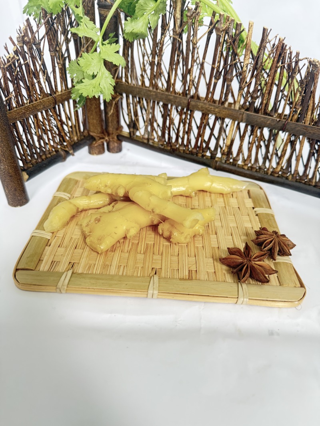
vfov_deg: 71.6
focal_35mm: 24
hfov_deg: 56.8
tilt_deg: -35.8
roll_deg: -3.9
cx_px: 160
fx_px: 296
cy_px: 213
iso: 200
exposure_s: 1/63
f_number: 1.78
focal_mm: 6.76
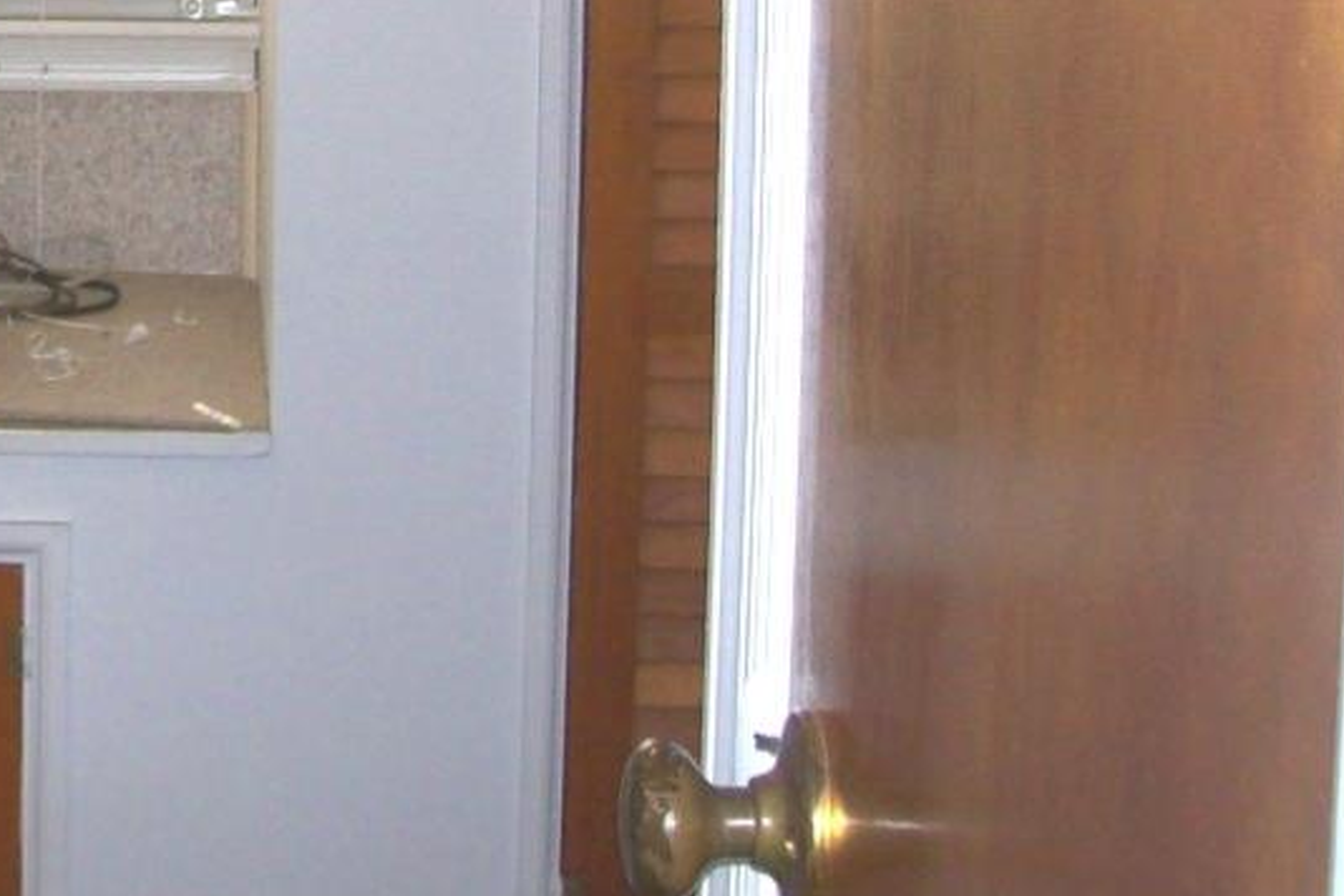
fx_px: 3770
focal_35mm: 101
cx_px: -395
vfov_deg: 13.2
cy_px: -179
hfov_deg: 18.8
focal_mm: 6
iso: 80
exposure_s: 1/64
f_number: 2.7
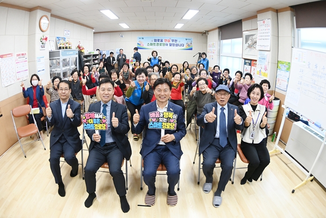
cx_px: 163
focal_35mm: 16
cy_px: 109
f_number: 3.5
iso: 2500
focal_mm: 16
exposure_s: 1/250
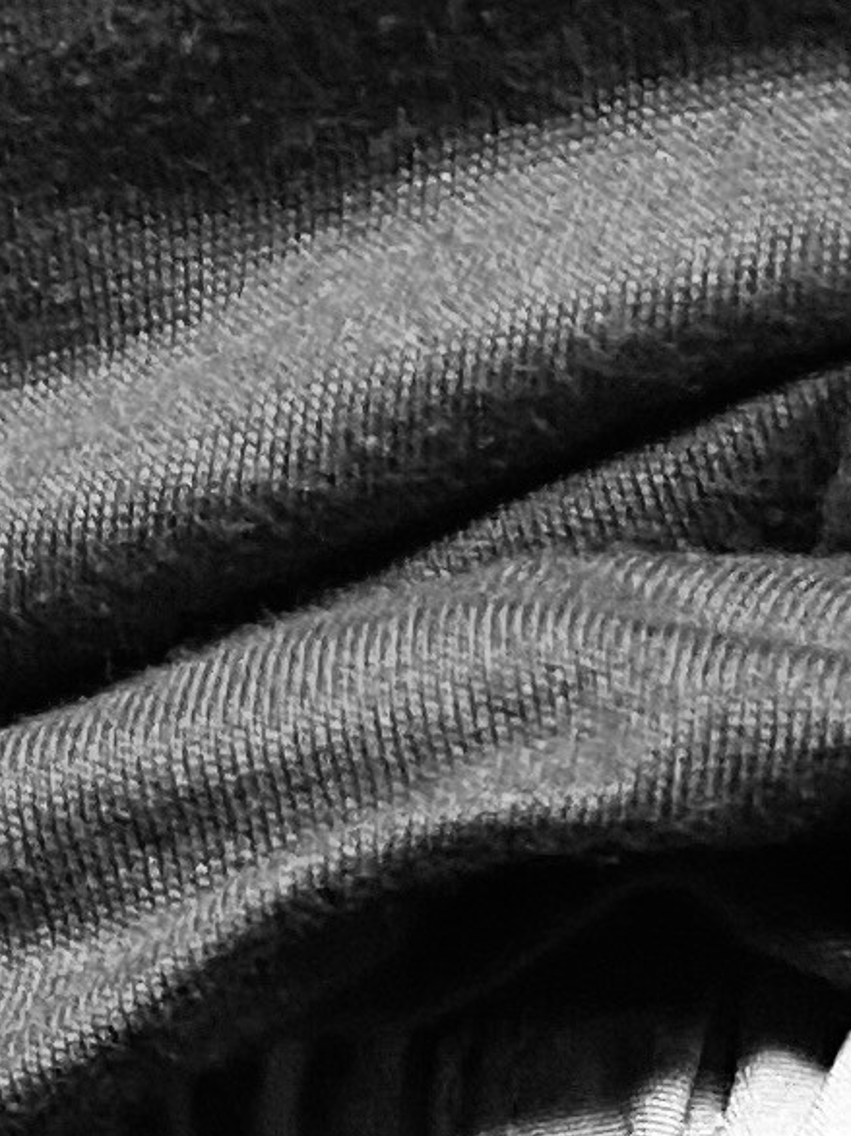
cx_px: 209
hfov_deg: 8.3
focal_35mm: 179
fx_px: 5872
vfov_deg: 8.6
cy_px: 3751
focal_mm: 4.25
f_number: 1.8
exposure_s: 1/50
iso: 125
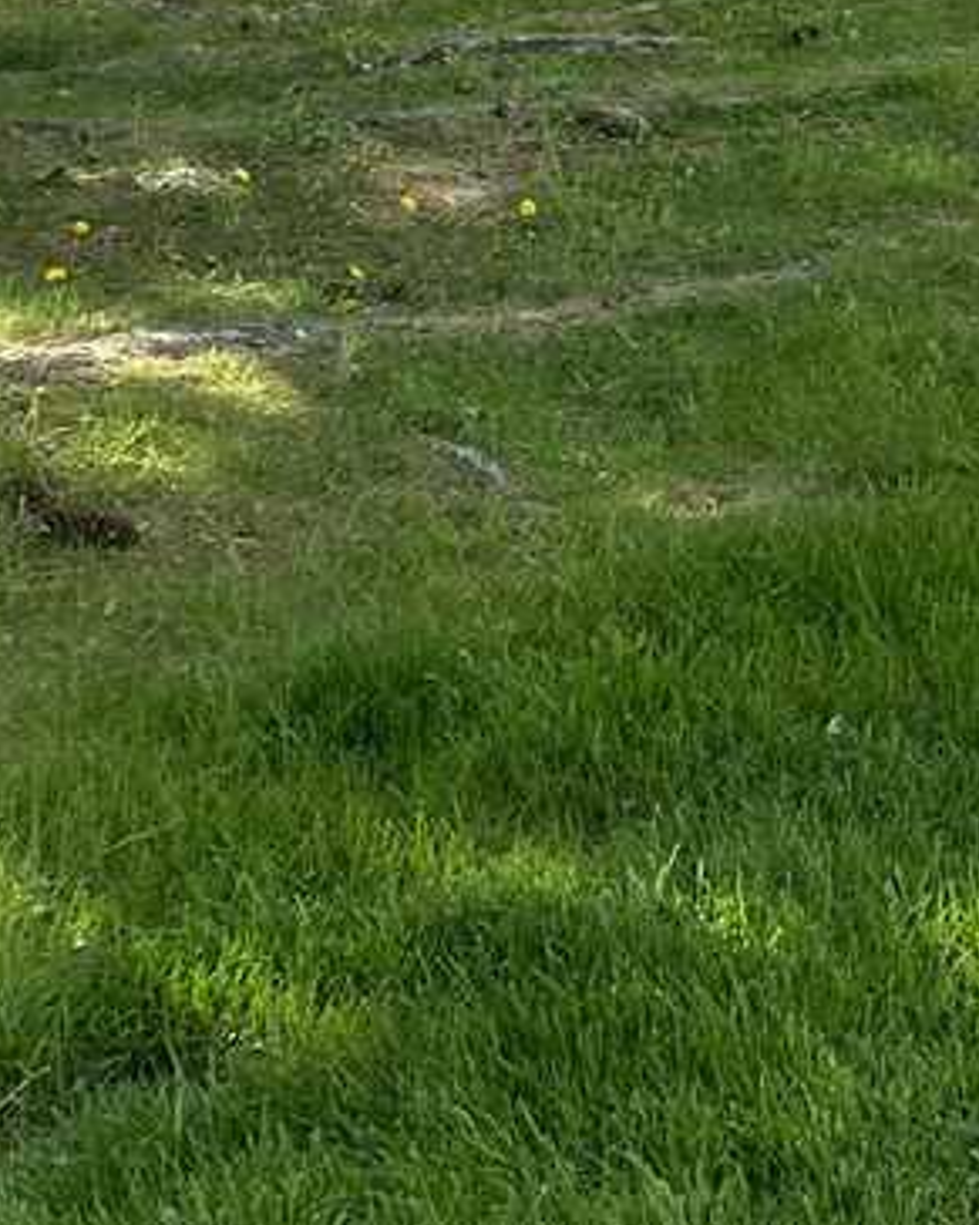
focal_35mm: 107
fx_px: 3877
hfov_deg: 13.2
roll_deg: -0.1
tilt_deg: -4.2
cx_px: 1692
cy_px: -205
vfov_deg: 17.2
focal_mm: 4.25
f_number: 1.8
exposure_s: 1/934
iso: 32
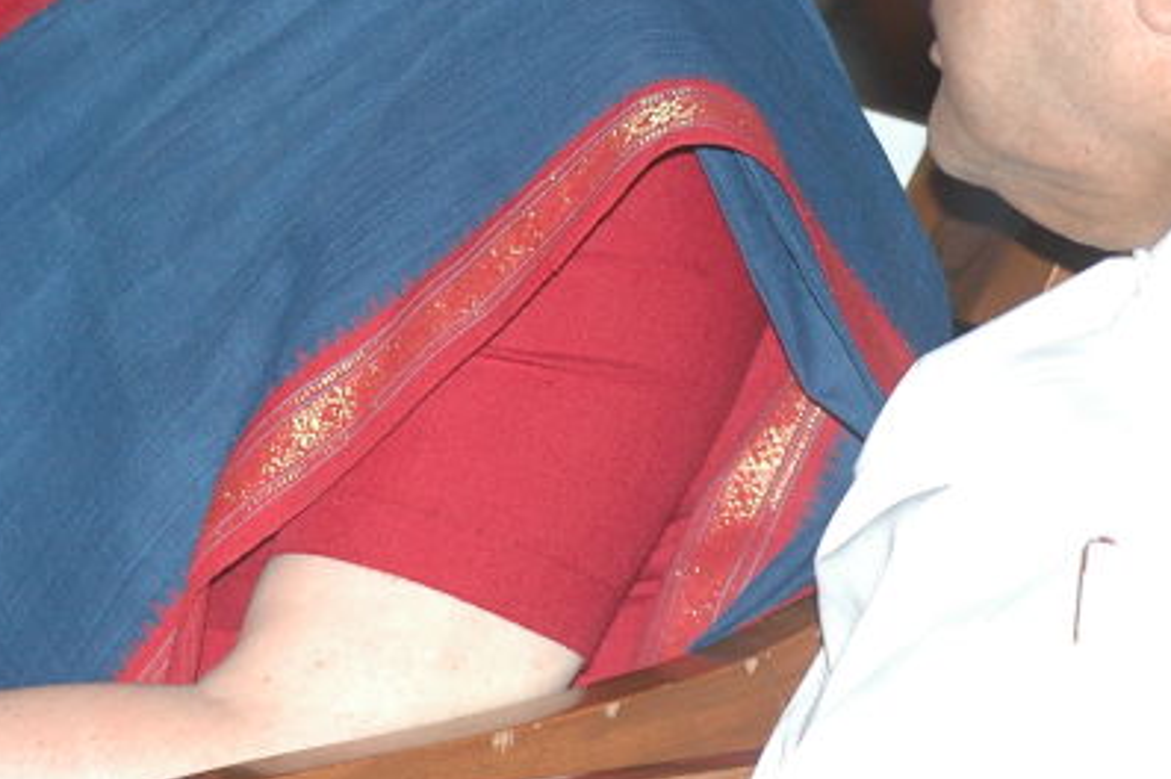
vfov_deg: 2.8
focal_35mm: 483
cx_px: 236
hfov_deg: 4.3
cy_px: 22
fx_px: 15707
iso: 400
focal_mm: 125
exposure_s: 1/60
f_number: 5
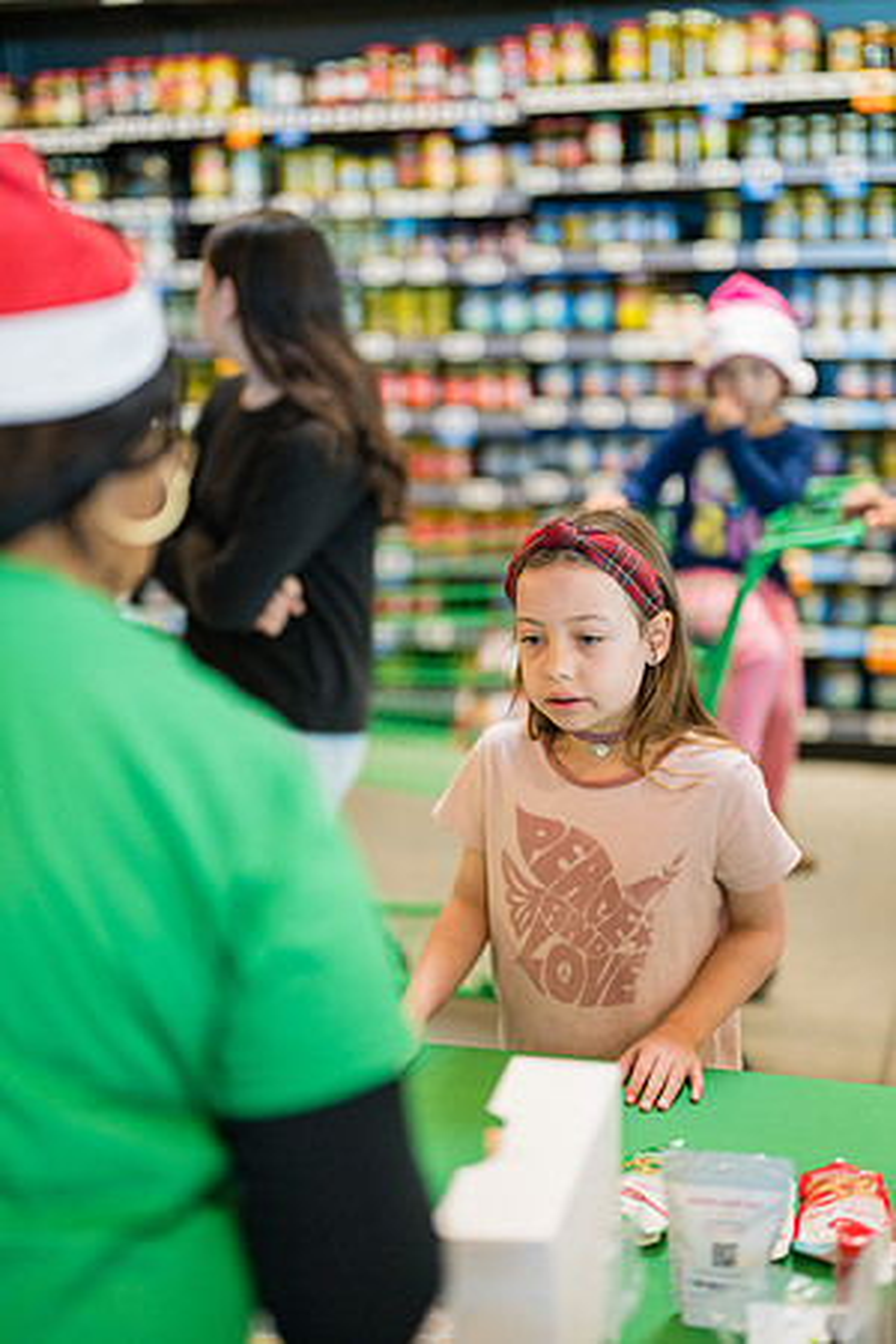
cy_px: 672
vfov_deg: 39.6
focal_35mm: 50
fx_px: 1867
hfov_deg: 27.0
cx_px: 448
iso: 640
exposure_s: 1/500
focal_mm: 50
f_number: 1.2
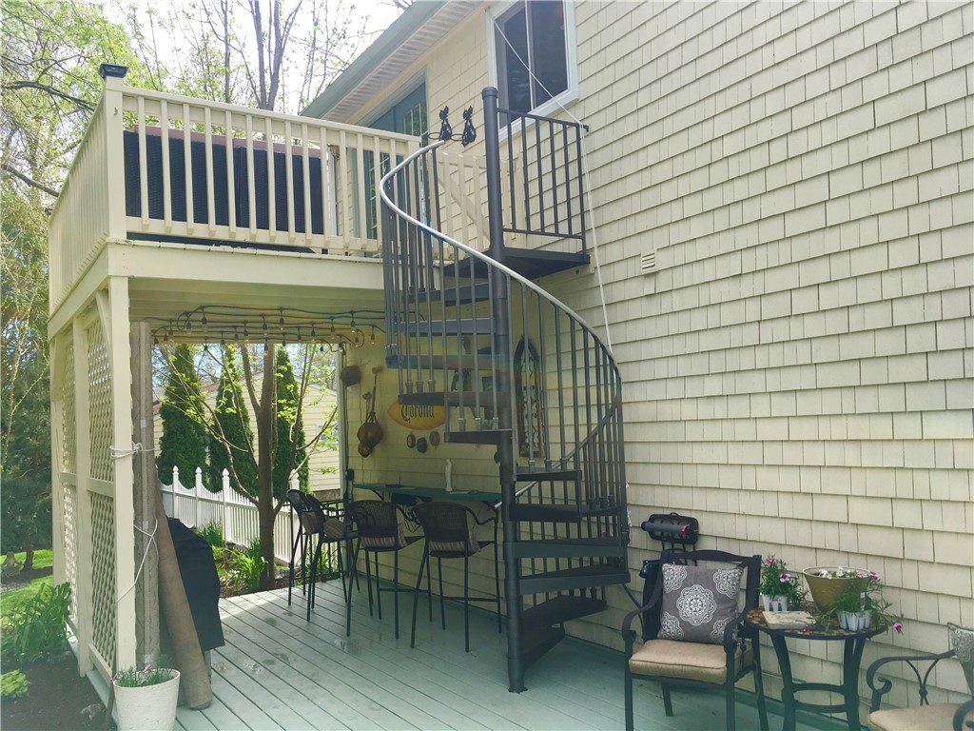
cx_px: 487
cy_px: 366
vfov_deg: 48.2
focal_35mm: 29
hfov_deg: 61.7
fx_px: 816
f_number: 2.2
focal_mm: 4.15
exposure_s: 1/732
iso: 25
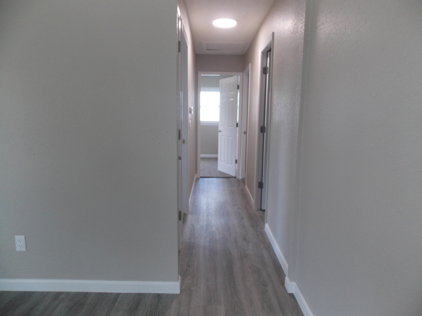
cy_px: 158
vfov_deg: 58.9
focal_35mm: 23
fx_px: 280
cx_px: 211
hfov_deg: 73.9
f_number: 3.1
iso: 125
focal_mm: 4
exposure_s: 1/30
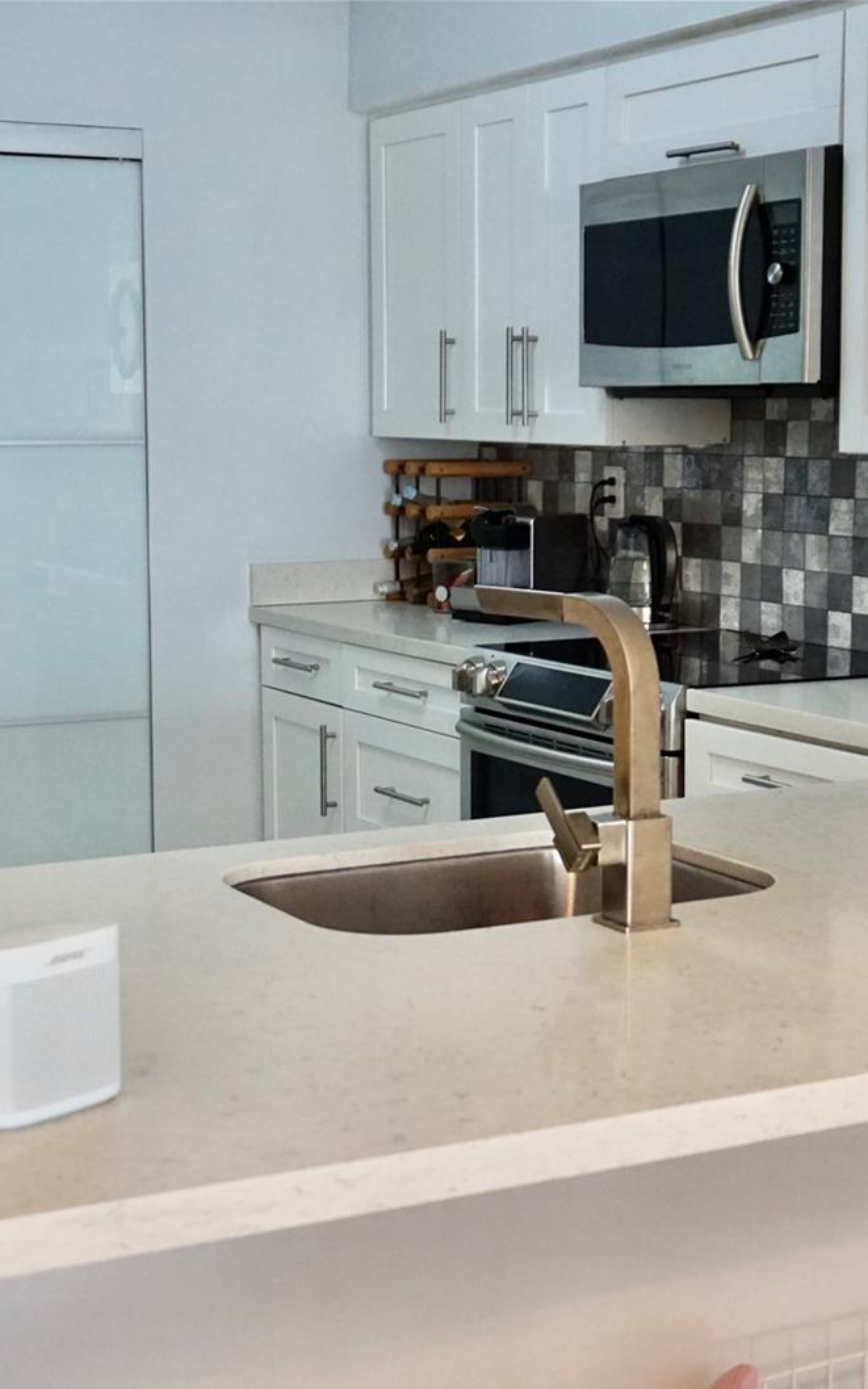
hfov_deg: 22.4
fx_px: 2187
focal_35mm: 58
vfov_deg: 35.2
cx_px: 453
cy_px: 697
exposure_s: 1/160
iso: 1250
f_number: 4.5
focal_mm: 25
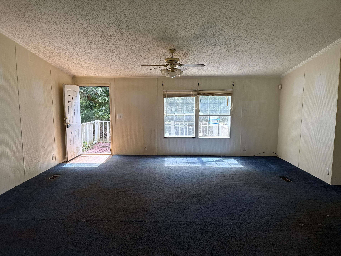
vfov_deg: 56.8
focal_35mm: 24
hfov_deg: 71.6
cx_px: 170
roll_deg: -1.2
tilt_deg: -6.1
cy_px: 128
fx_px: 236
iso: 100
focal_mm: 6.76
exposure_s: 1/256
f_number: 1.78
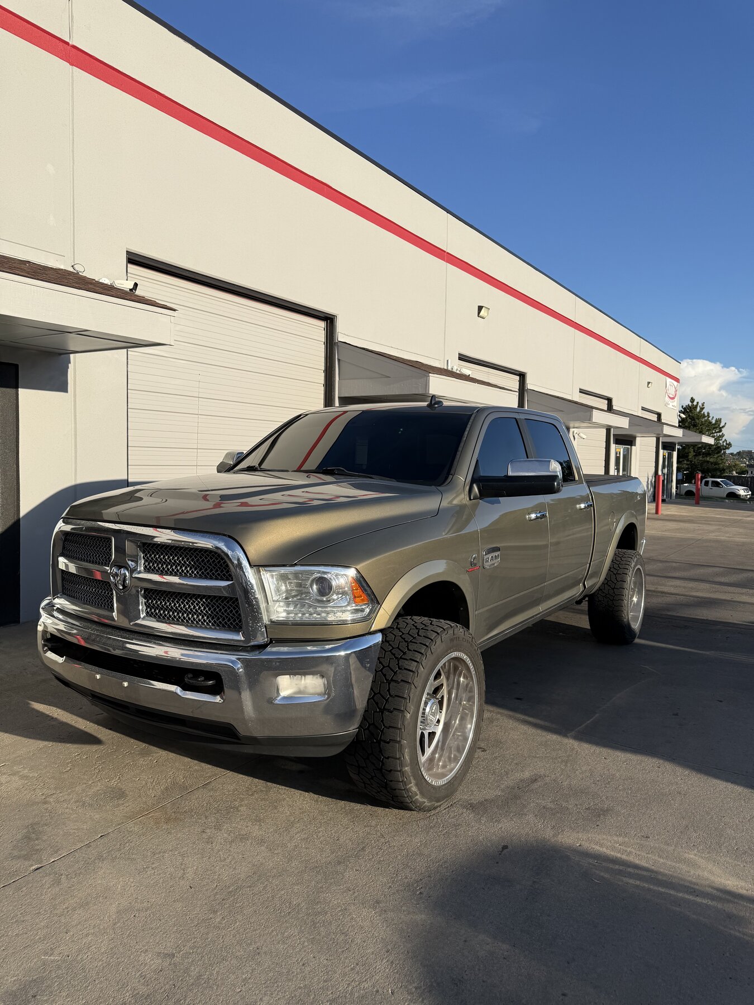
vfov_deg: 71.6
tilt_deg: -2.2
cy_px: 502
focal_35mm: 24
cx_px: 377
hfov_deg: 56.8
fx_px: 697
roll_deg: -1.0
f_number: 1.78
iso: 80
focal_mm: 6.76
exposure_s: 1/4167
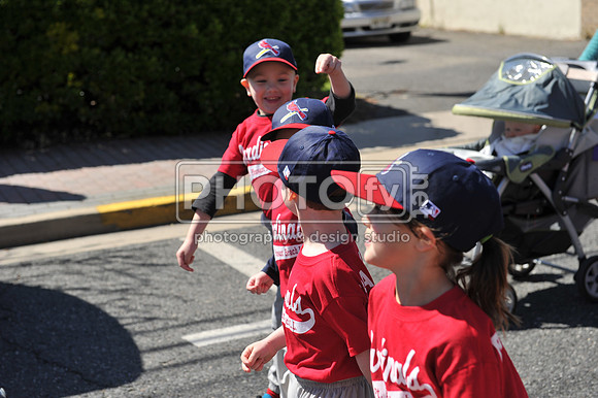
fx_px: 1162
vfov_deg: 19.4
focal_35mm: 70
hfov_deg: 28.9
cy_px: 199
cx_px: 299
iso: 200
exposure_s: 1/1000
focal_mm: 70
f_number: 5
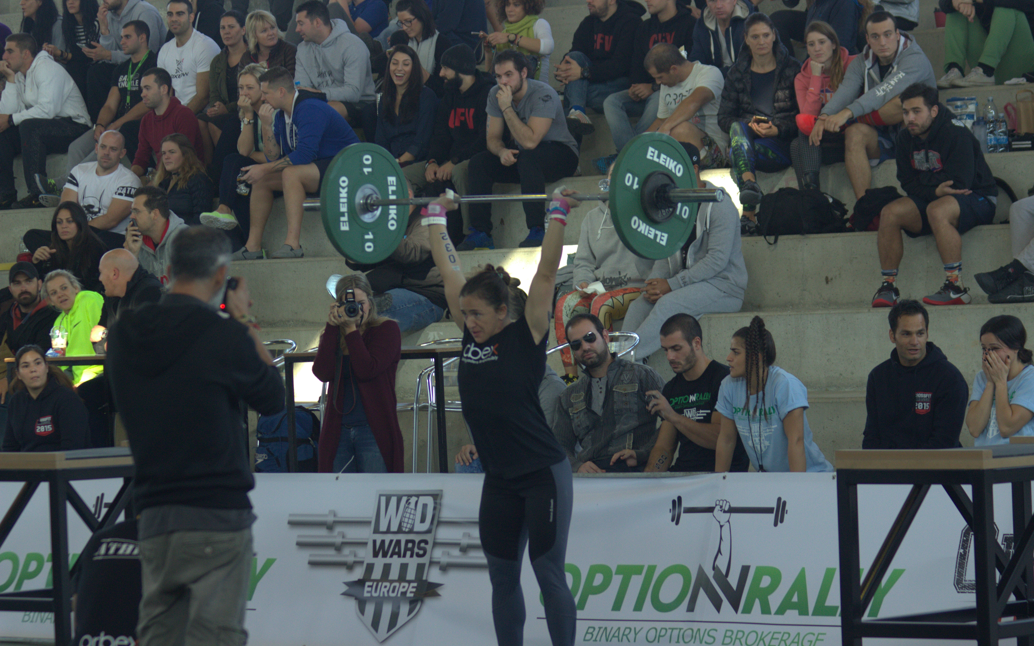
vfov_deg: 8.1
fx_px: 4537
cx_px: 517
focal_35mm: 161
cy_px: 305
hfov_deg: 13.0
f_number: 5
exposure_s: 1/125
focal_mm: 100
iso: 800
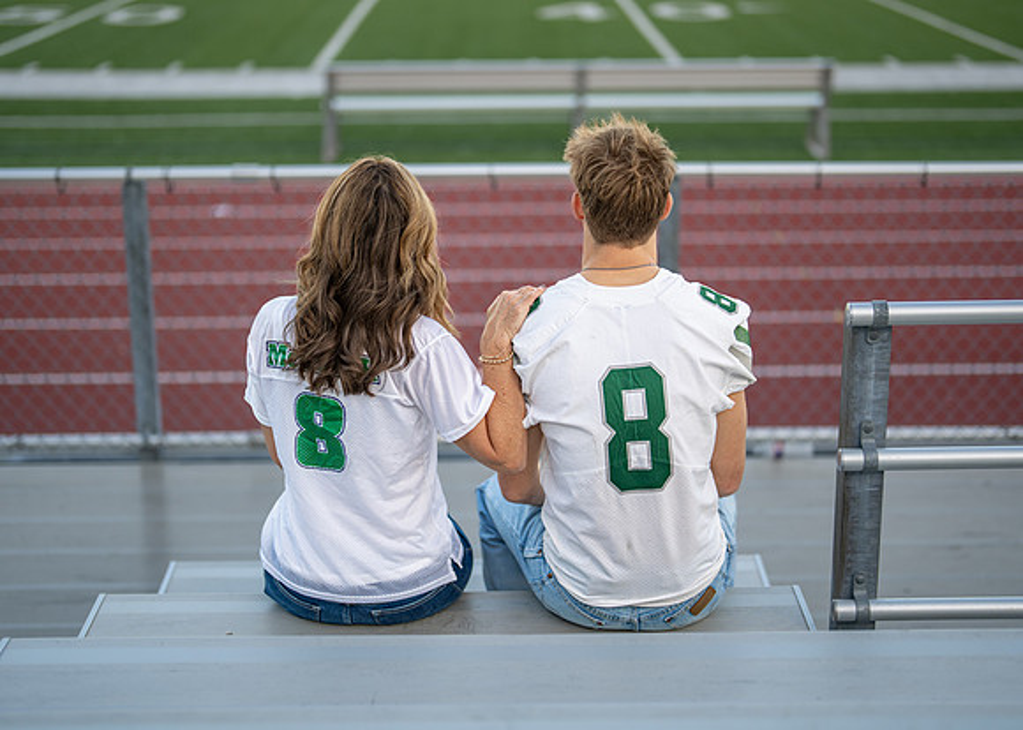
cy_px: 331
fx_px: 1686
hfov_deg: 33.8
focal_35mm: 58
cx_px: 516
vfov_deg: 24.4
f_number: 1.2
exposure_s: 1/1000
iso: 160
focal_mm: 50
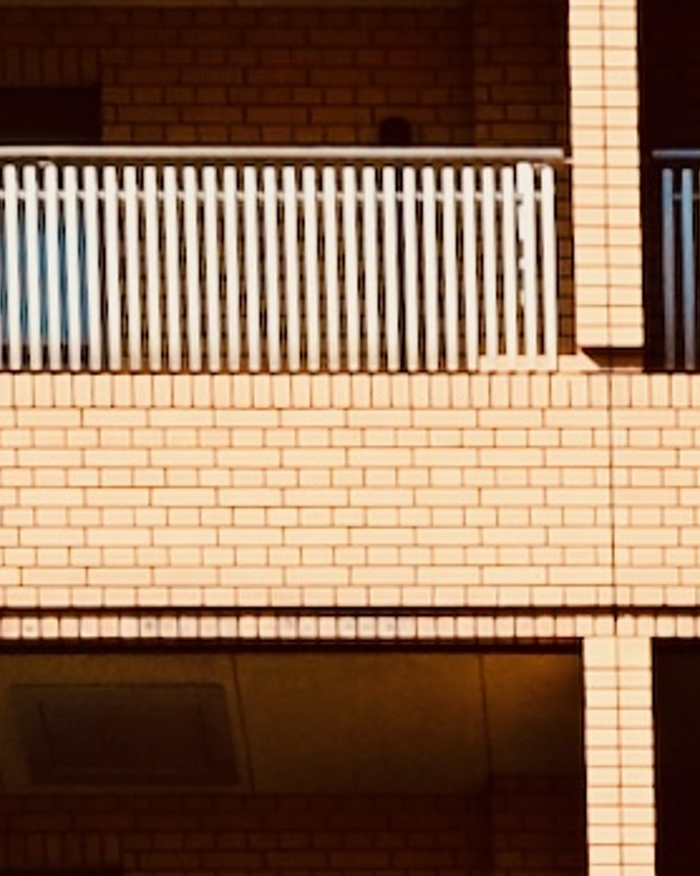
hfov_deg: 6.7
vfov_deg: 8.6
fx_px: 5728
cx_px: 1632
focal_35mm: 221
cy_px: -430
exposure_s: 1/400
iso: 800
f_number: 16
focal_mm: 40
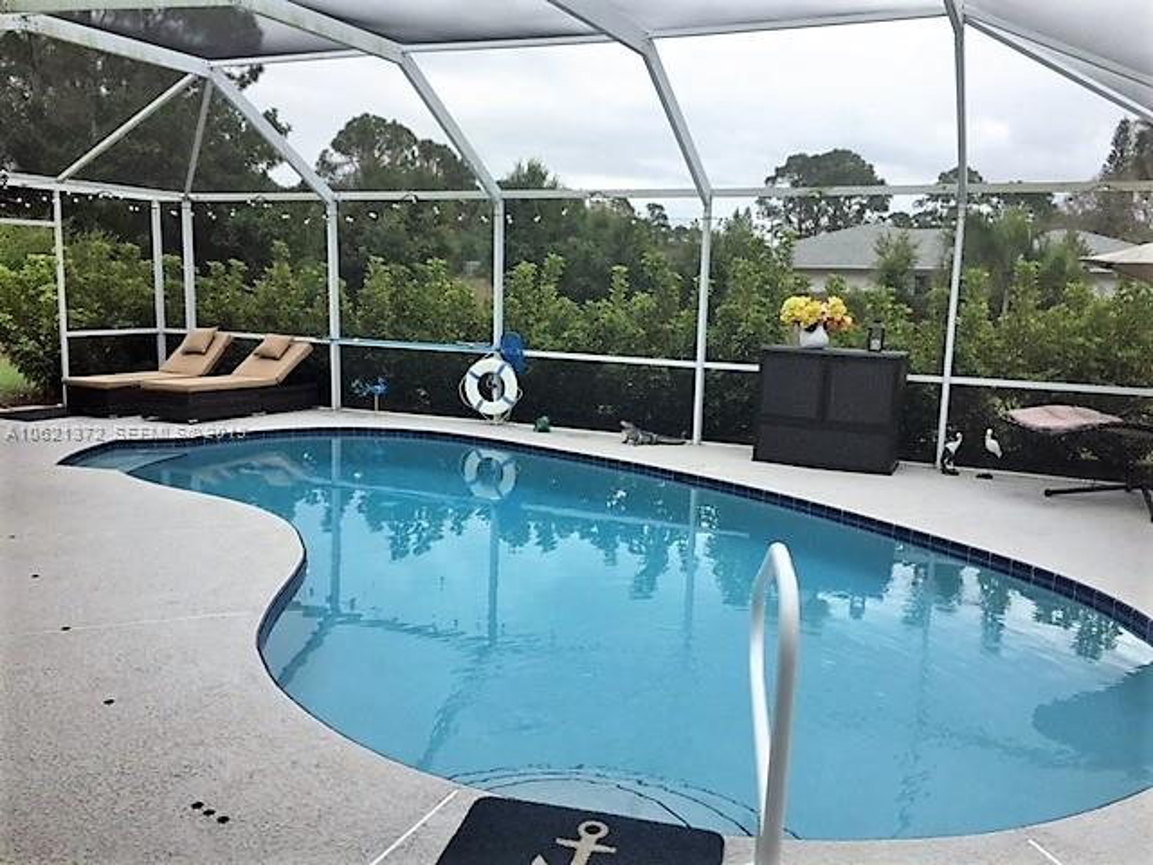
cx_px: 576
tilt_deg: -7.7
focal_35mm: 29
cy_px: 432
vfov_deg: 48.2
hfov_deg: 61.7
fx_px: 966
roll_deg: -2.0
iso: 32
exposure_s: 1/860
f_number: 2.2
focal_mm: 4.15
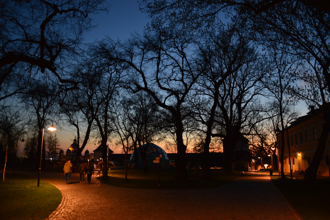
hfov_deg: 67.4
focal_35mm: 27
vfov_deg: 47.9
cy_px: 110
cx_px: 165
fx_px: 247
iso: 800
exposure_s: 1/13
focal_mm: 18
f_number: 3.5
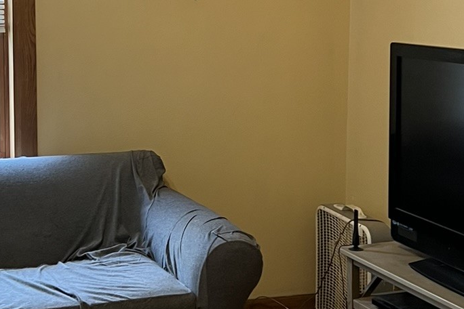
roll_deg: -0.5
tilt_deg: -5.6
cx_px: 215
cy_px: 76
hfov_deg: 25.1
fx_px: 1044
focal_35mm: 81
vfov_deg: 16.8
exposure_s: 1/60
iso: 100
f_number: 1.5
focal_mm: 5.7
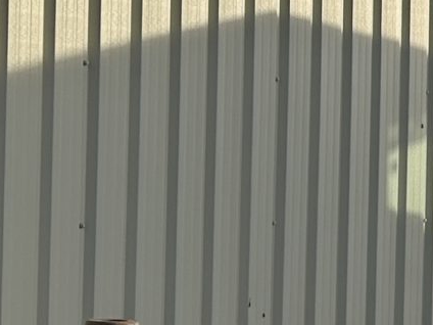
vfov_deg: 9.5
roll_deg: -1.6
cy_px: 161
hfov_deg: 11.7
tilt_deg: +0.4
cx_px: 748
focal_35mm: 157
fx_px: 1964
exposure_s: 1/3704
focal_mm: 5.7
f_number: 1.5
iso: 50
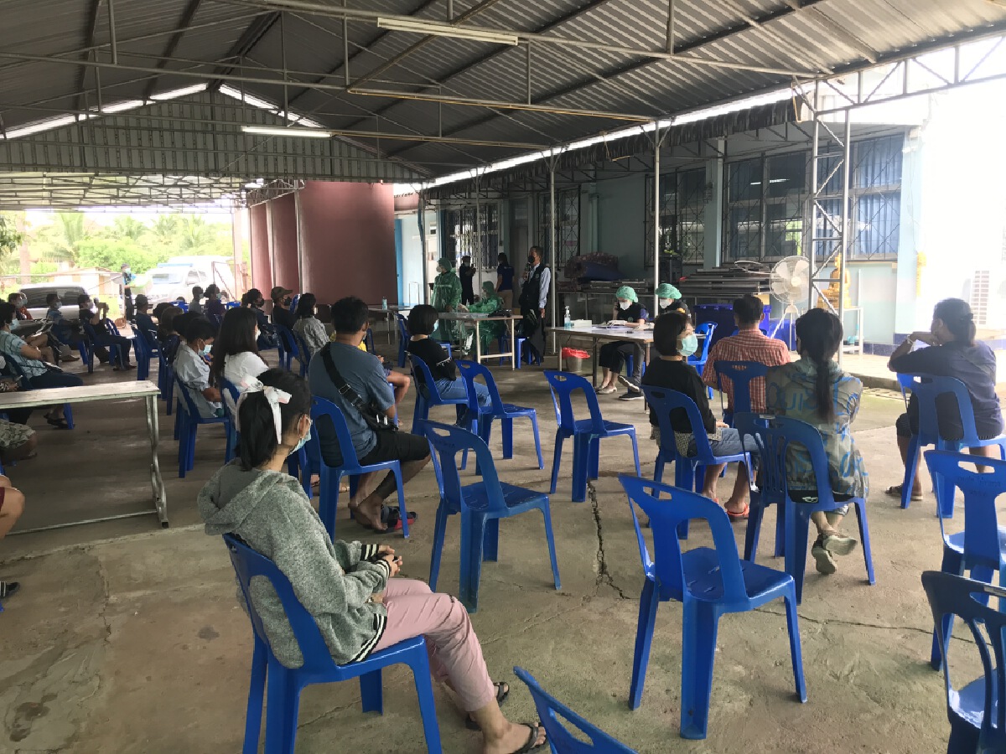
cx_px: 503
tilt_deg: -7.7
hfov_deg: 63.4
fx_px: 814
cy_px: 377
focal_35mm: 28
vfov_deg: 49.7
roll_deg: +1.4
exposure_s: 1/100
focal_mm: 3.99
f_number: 1.8
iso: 40
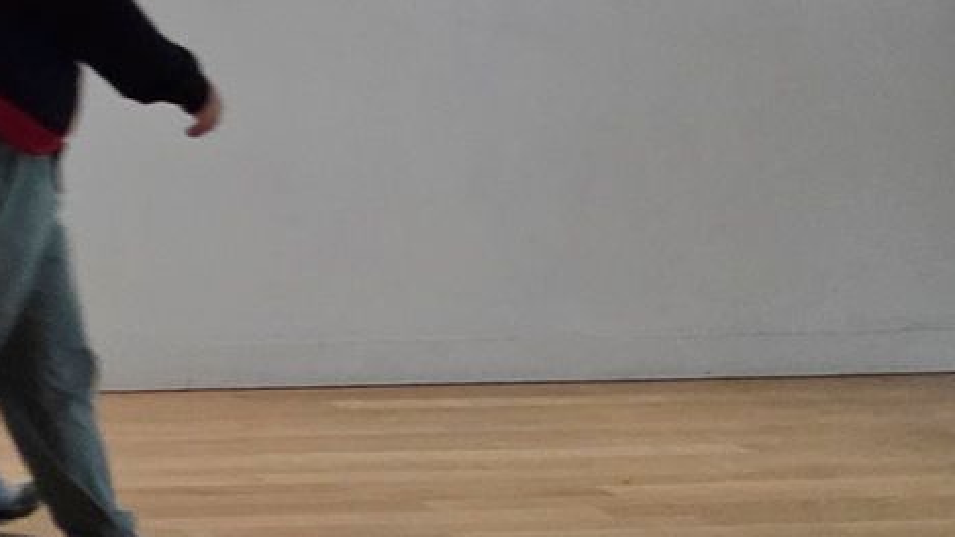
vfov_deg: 10.6
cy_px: -431
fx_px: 2709
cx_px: -906
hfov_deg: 16.0
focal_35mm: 107
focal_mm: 5.4
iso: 800
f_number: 1.8
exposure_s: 1/60
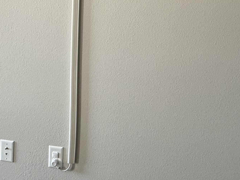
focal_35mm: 42
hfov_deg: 44.8
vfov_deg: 31.7
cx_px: 129
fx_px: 291
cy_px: -1
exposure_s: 1/99
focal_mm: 2.22
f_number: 2.2
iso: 200
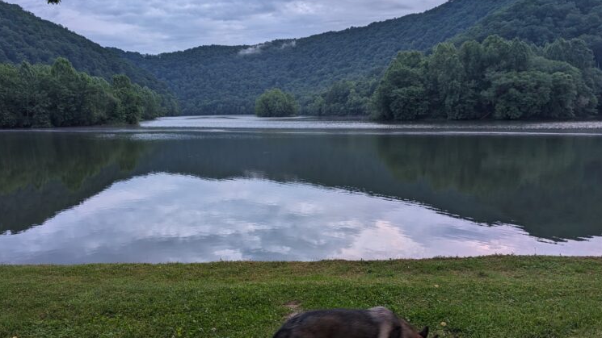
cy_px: 185
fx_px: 431
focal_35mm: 27
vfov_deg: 42.8
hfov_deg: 69.9
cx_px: 294
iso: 38
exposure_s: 1/54.8
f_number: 1.68
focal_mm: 6.9
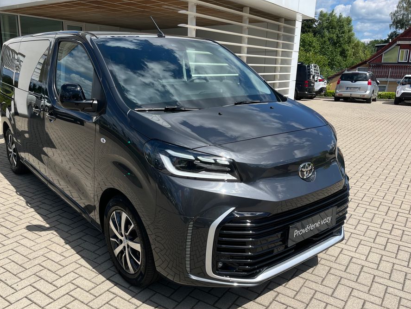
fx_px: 356
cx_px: 174
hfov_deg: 59.7
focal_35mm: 30
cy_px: 169
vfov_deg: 46.8
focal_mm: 5.1
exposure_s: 1/3311
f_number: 1.6
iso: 50
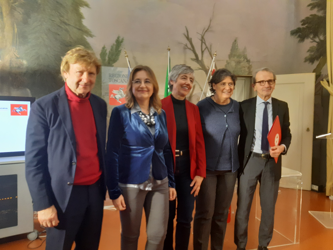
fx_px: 250
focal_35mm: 26
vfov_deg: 53.1
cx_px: 166
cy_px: 125
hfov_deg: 67.3
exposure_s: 1/25
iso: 400
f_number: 1.7
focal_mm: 3.92
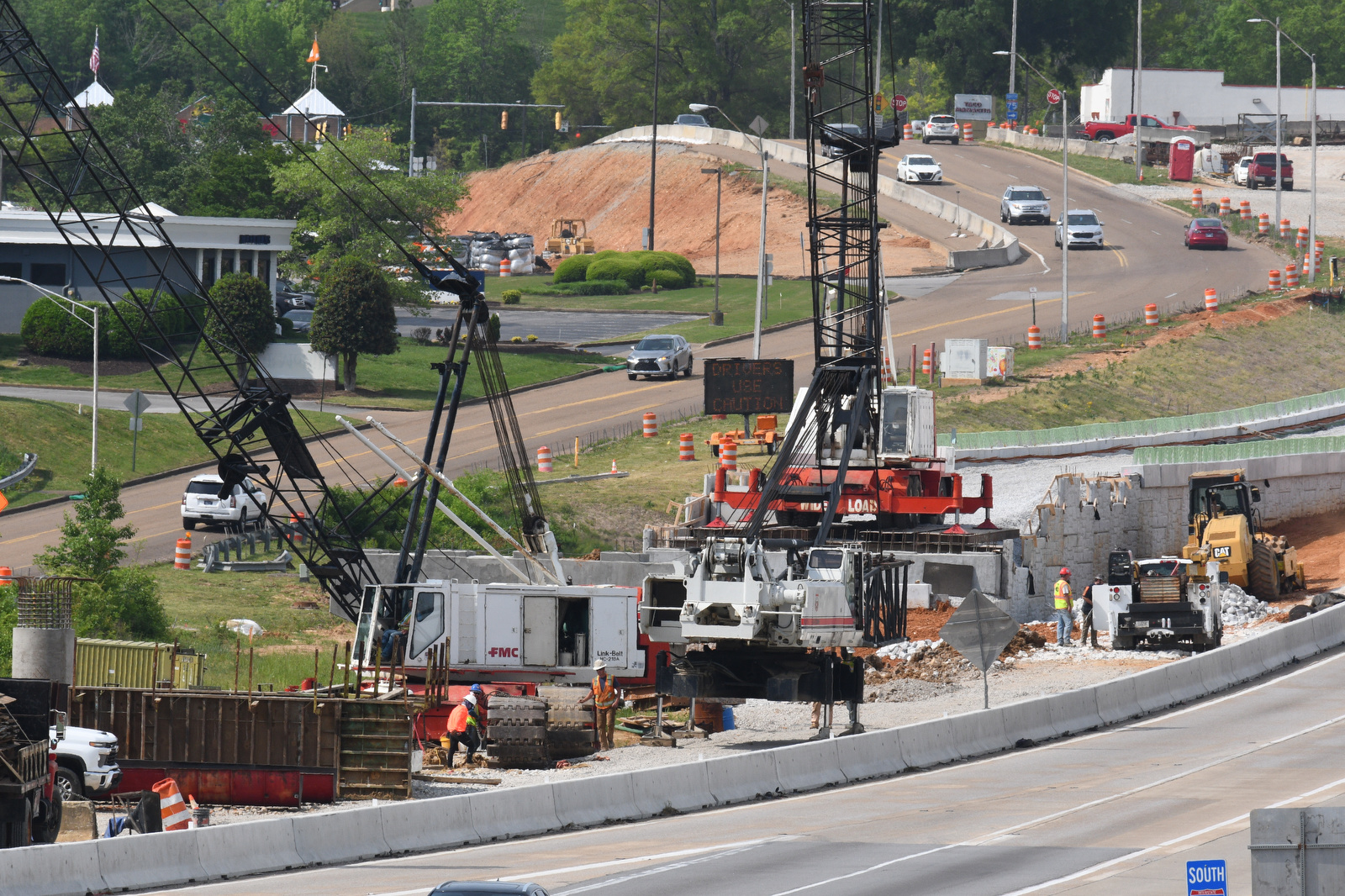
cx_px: 672
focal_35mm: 450
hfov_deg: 4.6
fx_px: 16808
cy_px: 448
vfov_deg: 3.1
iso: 450
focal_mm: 300
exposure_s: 1/400
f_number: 14
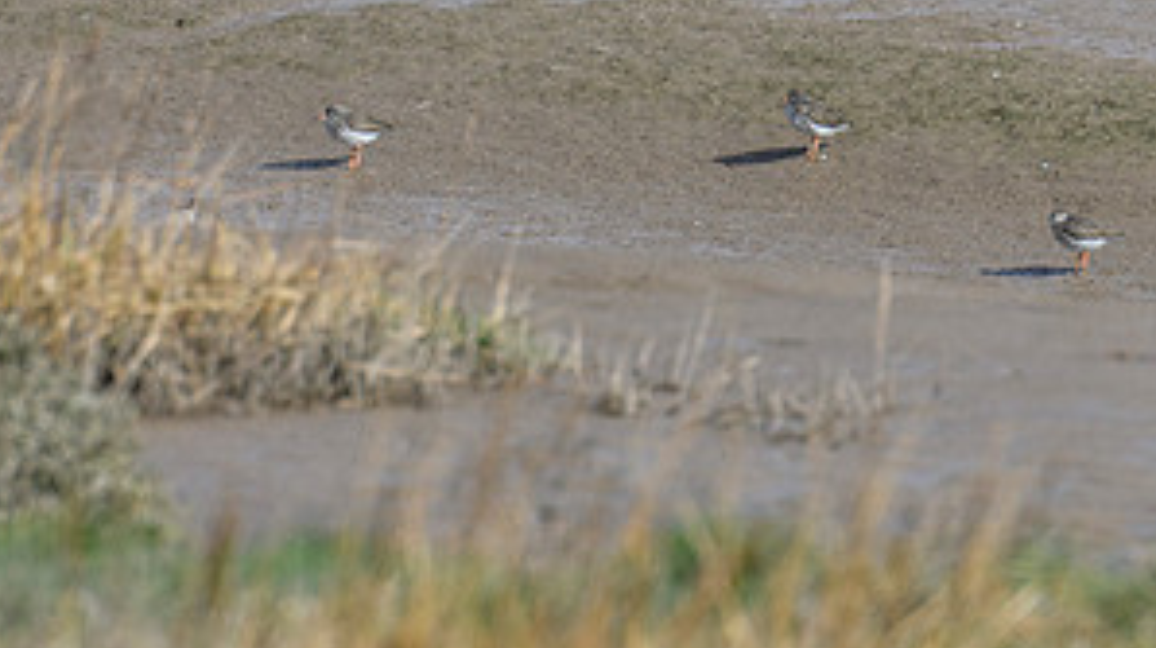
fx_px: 35801
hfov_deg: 1.8
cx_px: 225
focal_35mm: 1169
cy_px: 59
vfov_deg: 1.0
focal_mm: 400
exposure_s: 1/1600
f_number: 6.3
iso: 360
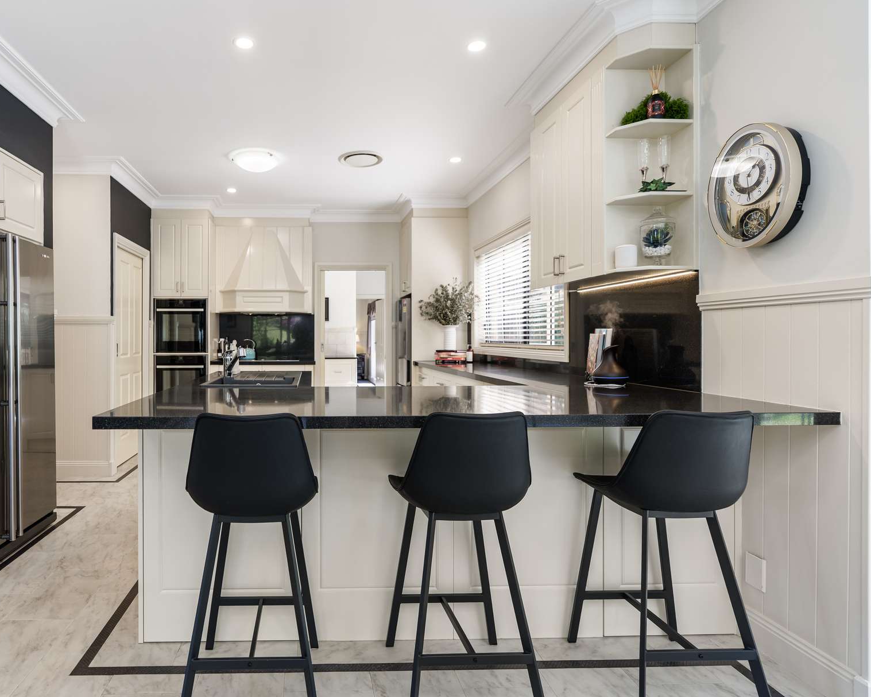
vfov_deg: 70.8
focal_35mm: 19
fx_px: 490
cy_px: 339
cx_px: 322
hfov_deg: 81.6
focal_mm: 16
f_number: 3.5
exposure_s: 1/60
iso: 320
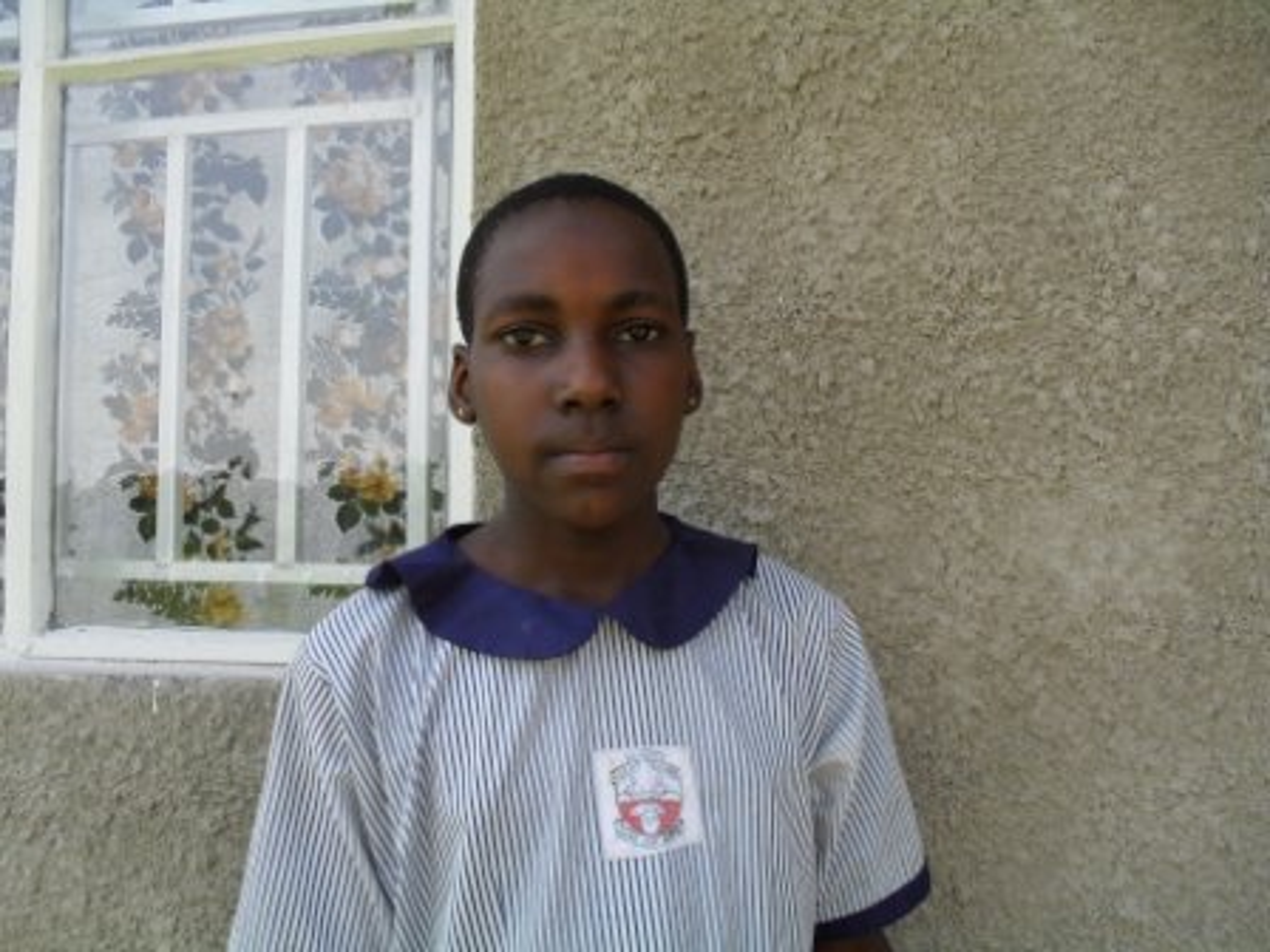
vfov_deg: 40.7
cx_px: 635
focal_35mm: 35
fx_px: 1284
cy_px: 476
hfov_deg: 52.6
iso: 100
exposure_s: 1/250
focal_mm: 6.3
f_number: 3.2
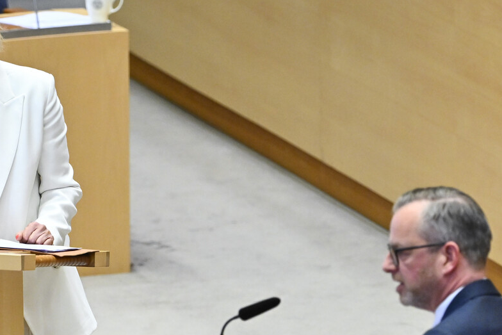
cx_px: 175
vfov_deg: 2.0
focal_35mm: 704
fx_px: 9818
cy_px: 276
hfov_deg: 2.9
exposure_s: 1/200
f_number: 4
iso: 1400
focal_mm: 230
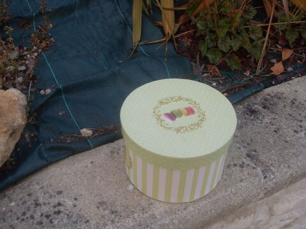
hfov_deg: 52.6
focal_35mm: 35
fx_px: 309
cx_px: 153
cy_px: 114
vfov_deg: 40.7
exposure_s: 1/750
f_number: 2.8
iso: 80
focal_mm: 6.3
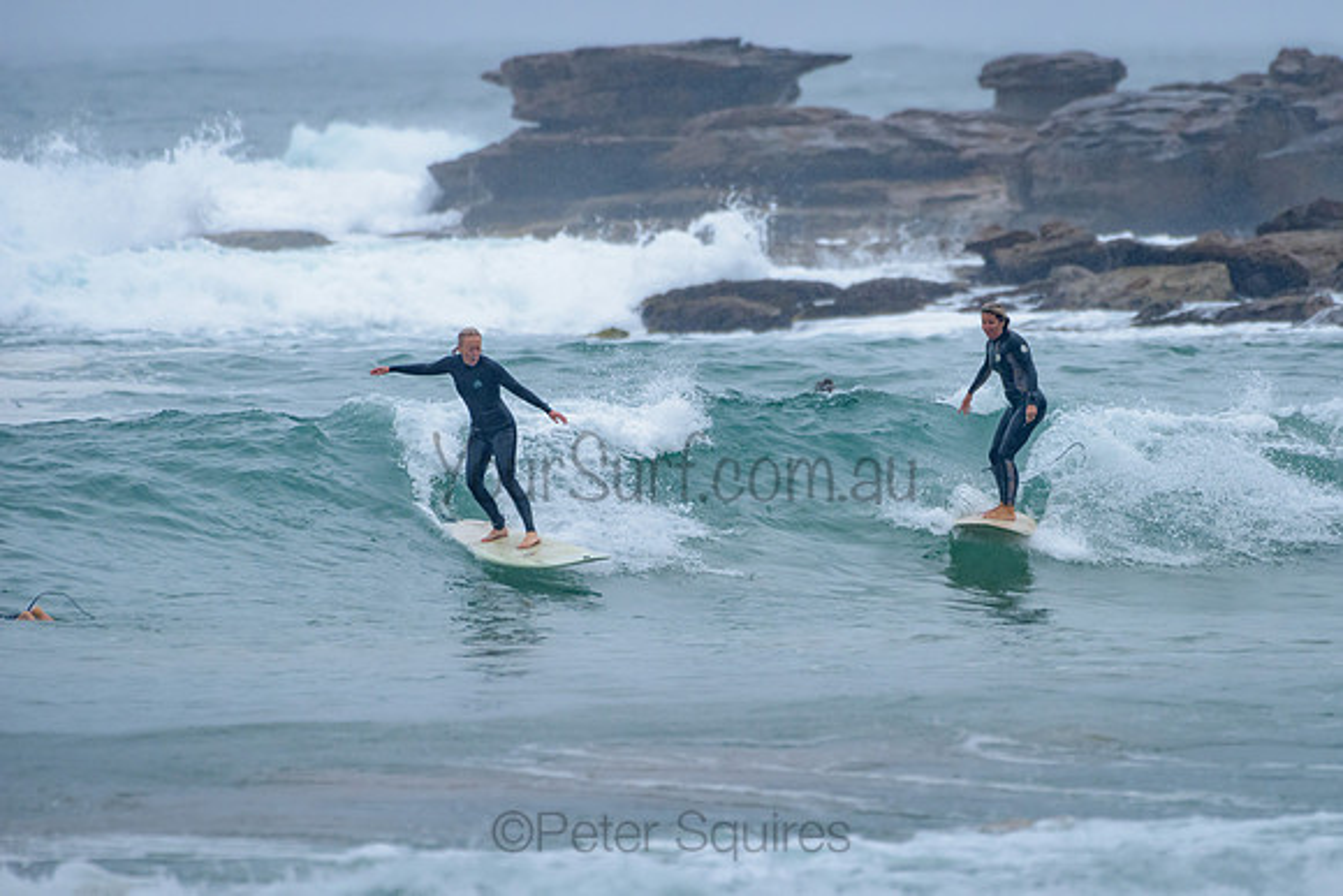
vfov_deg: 2.2
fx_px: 22883
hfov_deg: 3.4
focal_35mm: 613
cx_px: 814
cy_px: 449
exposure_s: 1/1000
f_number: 5.6
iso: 900
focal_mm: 500
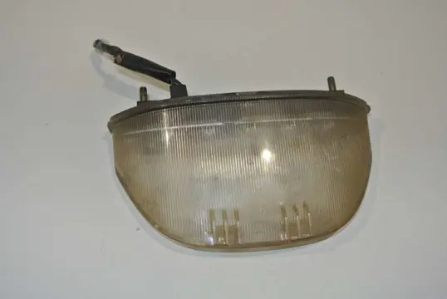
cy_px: 150
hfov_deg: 46.4
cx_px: 224
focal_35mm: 42
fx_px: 522
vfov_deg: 32.0
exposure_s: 1/60
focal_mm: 15.7
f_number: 4.5
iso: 200
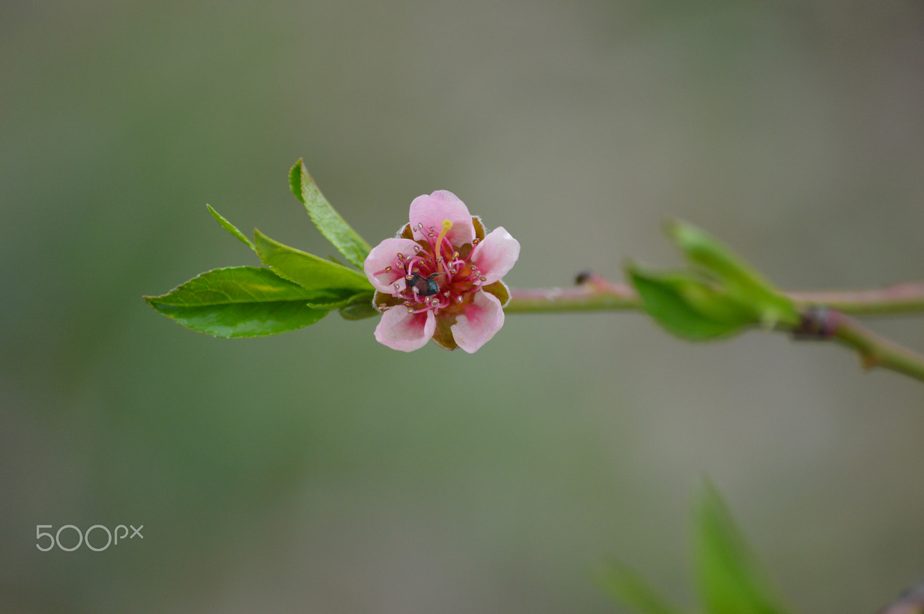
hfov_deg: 6.9
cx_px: 462
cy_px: 307
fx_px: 7693
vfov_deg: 4.6
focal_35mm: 300
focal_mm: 200
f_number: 5.6
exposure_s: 1/250
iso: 400
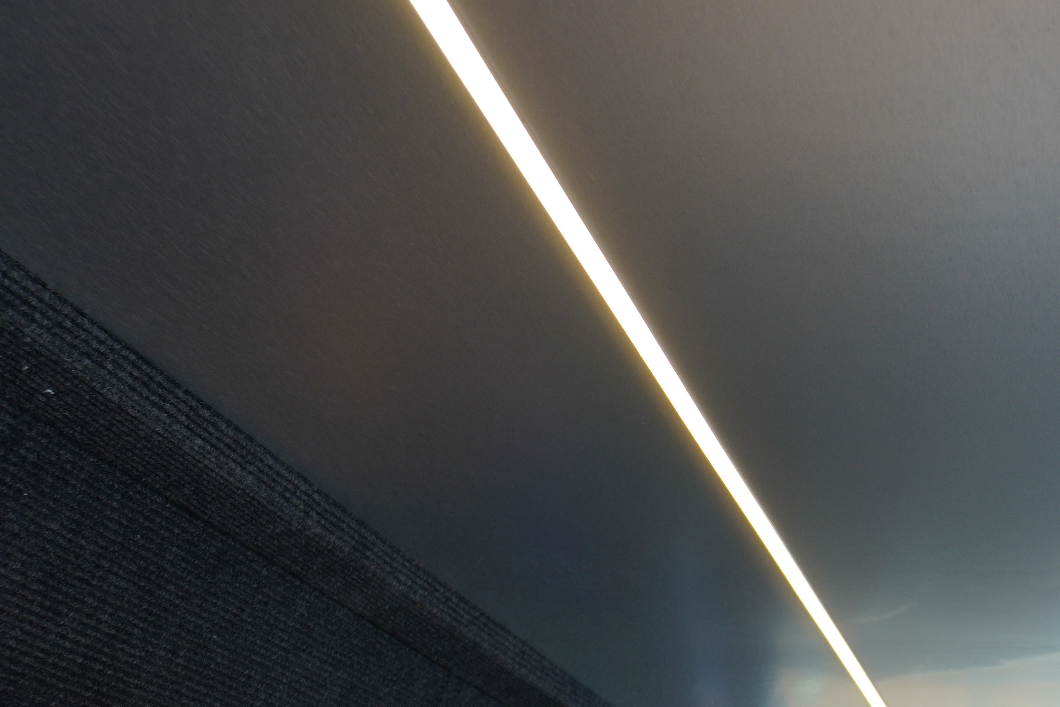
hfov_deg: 36.0
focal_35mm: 50
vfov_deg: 26.9
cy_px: 267
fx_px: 1472
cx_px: 1039
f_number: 4
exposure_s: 1/60
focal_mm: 16
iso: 160
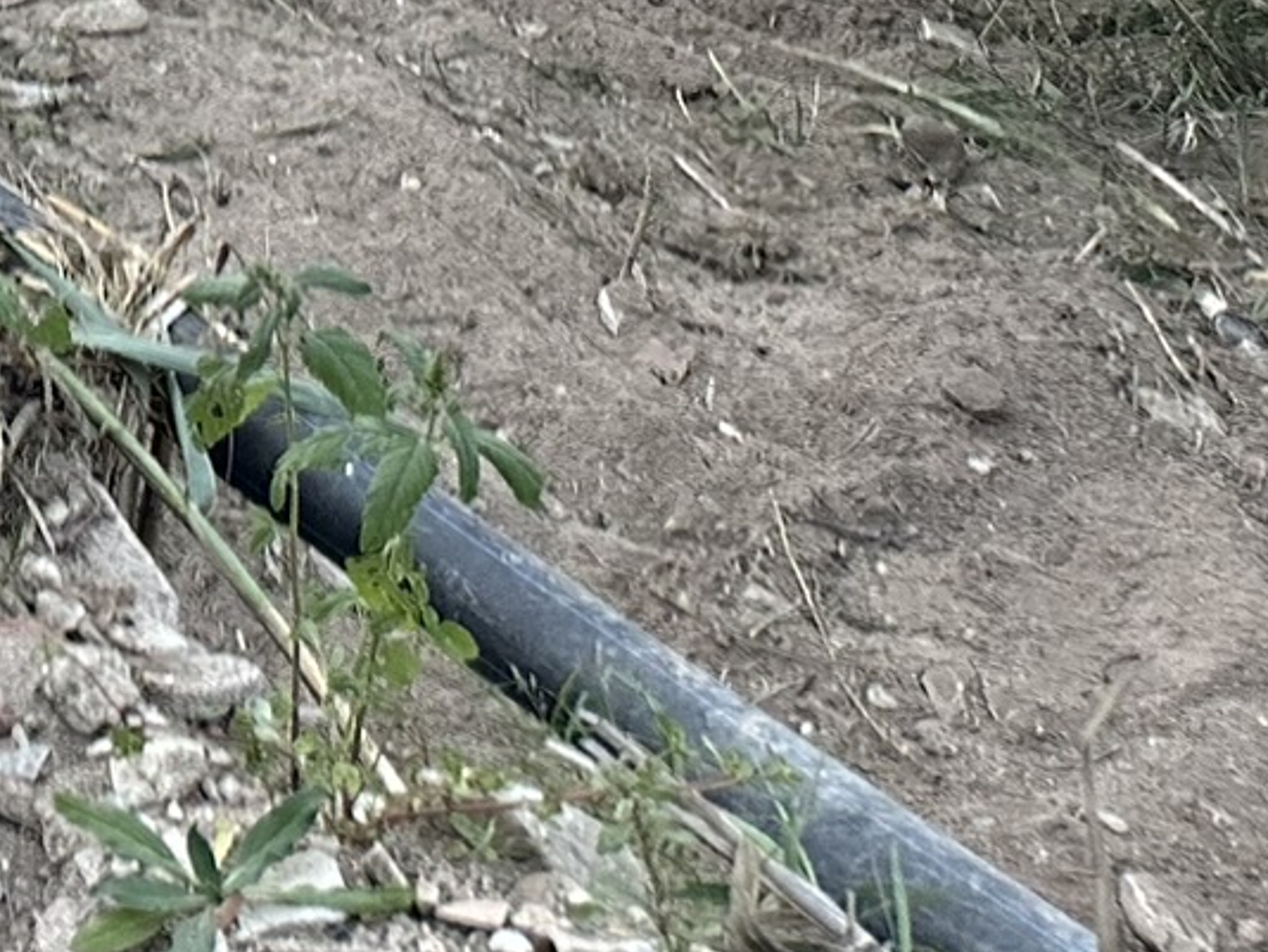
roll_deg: -0.2
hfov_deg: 17.9
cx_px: -883
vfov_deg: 14.1
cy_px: -812
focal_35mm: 92
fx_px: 3372
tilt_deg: -11.7
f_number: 1.78
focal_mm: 6.86
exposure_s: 1/84
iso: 250
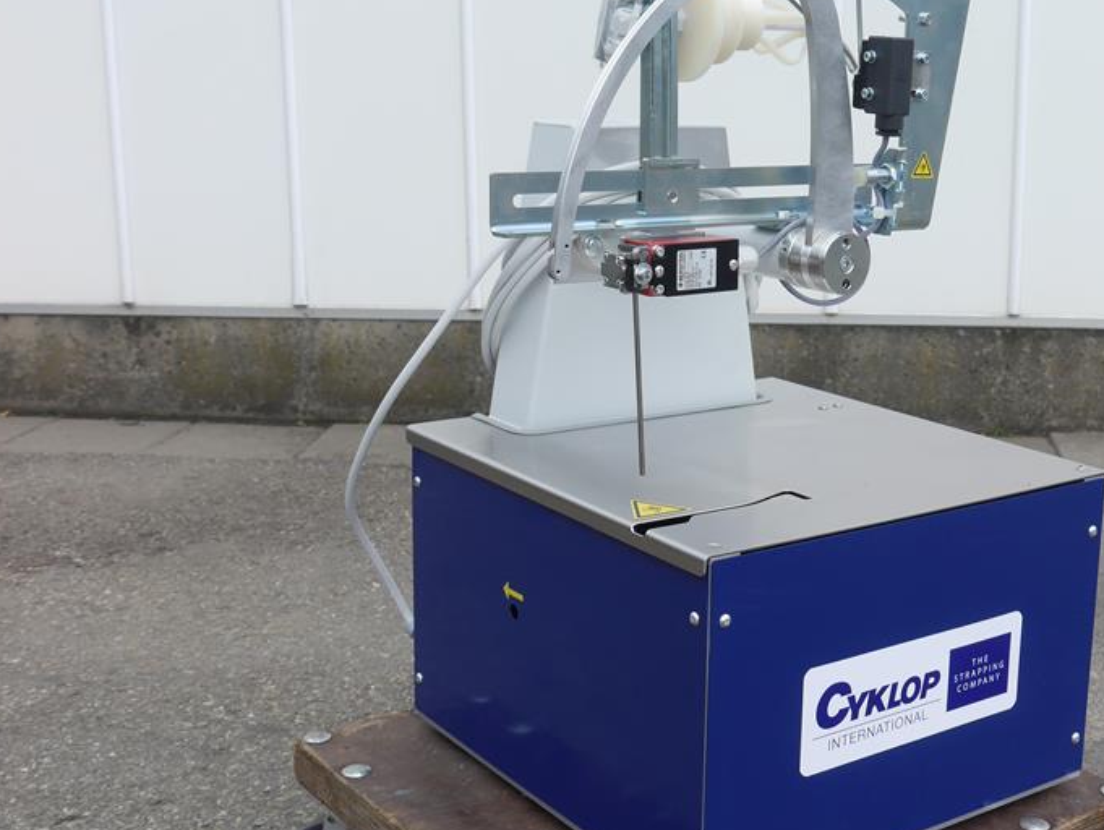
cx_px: 733
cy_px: 374
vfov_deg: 28.6
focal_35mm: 51
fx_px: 1628
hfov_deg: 37.1
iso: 160
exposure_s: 1/250
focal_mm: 17
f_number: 6.3
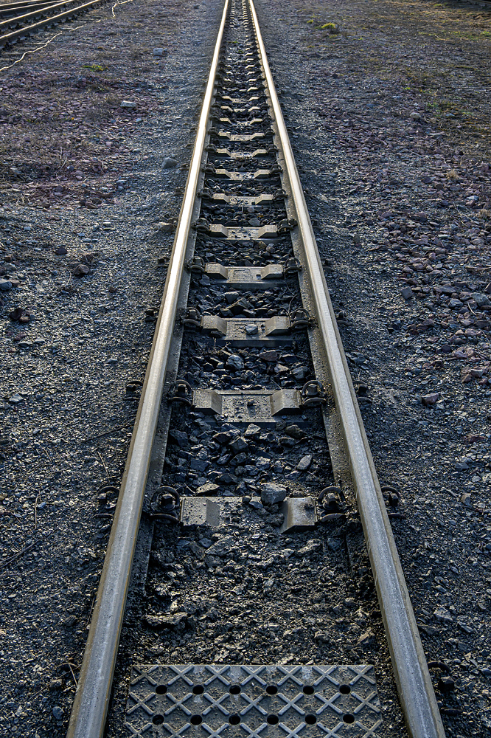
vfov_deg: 55.1
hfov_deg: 38.3
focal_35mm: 34
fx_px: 706
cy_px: 369
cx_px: 246
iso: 200
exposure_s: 1/90
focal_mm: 23
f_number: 8
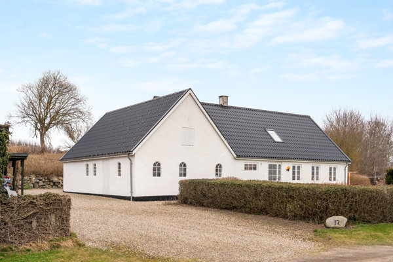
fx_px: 426
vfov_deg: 34.2
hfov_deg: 49.6
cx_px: 196
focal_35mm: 39
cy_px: 131
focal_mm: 39
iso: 200
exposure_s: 1/80
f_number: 8
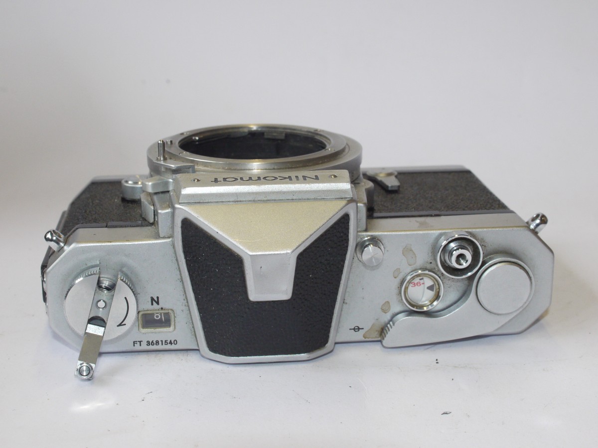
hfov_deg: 32.2
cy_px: 224
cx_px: 299
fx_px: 1037
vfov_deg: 24.4
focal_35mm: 60
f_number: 10
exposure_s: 1/125
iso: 800
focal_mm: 30
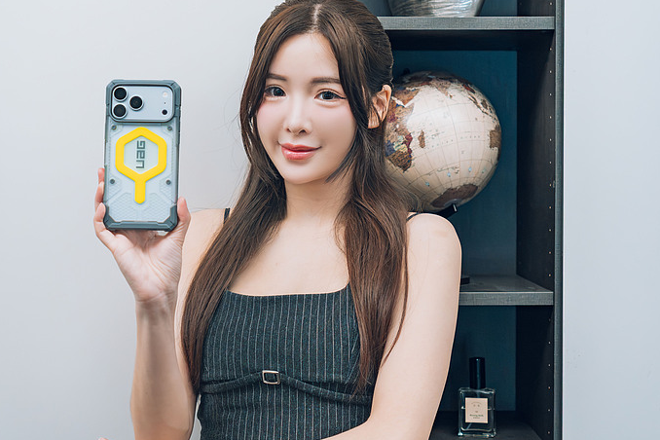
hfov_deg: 29.2
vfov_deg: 19.7
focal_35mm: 69
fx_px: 1265
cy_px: 212
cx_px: 318
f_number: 4
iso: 2500
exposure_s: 1/160
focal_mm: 40
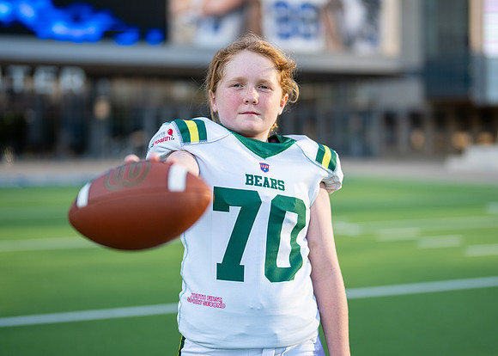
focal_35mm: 67
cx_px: 264
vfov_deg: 21.3
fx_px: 944
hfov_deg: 29.5
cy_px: 169
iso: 100
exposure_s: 1/2500
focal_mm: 50
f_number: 1.2
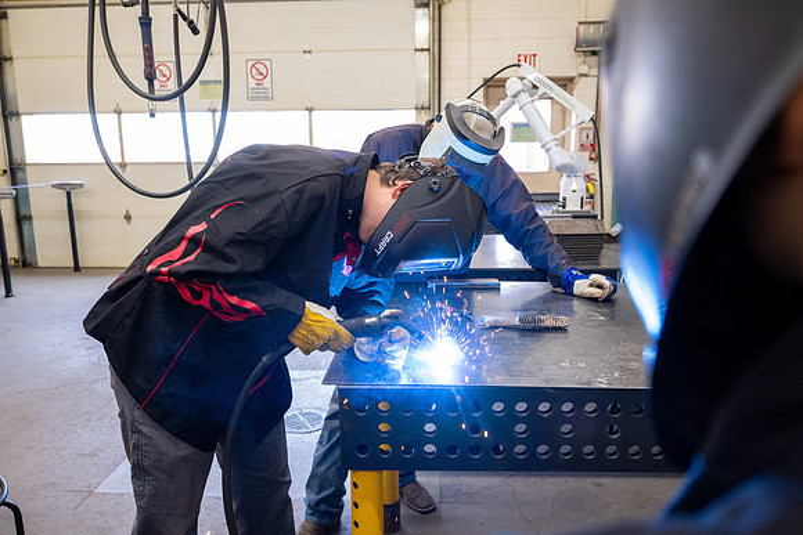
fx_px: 602
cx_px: 402
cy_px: 268
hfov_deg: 67.4
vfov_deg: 48.0
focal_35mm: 27
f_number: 4
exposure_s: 1/200
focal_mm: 27
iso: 2000
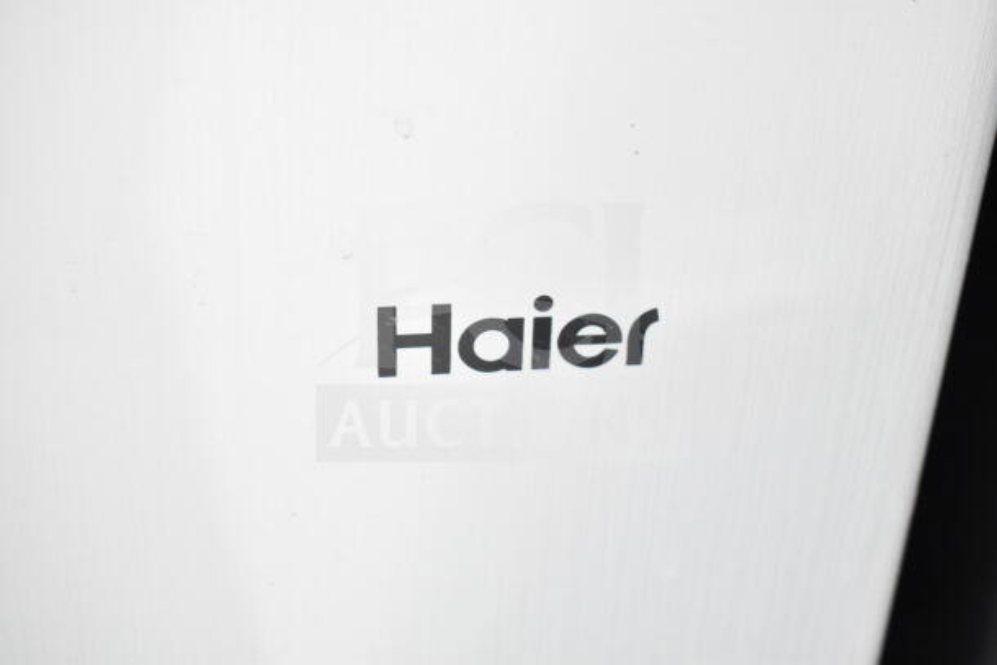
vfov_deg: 25.1
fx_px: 1496
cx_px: 498
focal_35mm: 54
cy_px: 332
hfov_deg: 36.9
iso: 1600
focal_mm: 36
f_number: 6.3
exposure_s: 1/160
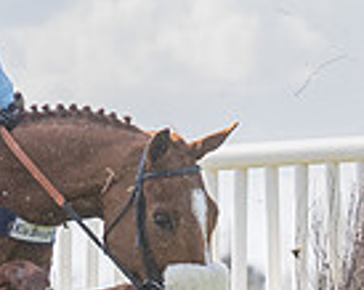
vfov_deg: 2.2
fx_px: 7385
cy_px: 94
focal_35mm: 687
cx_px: -135
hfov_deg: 2.8
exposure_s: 1/2000
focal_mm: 92
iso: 400
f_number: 4
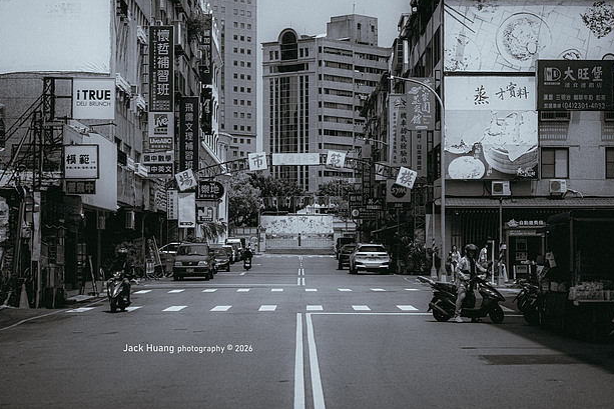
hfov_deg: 22.9
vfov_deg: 15.4
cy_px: 161
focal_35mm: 89
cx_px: 336
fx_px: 1518
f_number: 3.5
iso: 400
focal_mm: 70
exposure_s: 1/6400
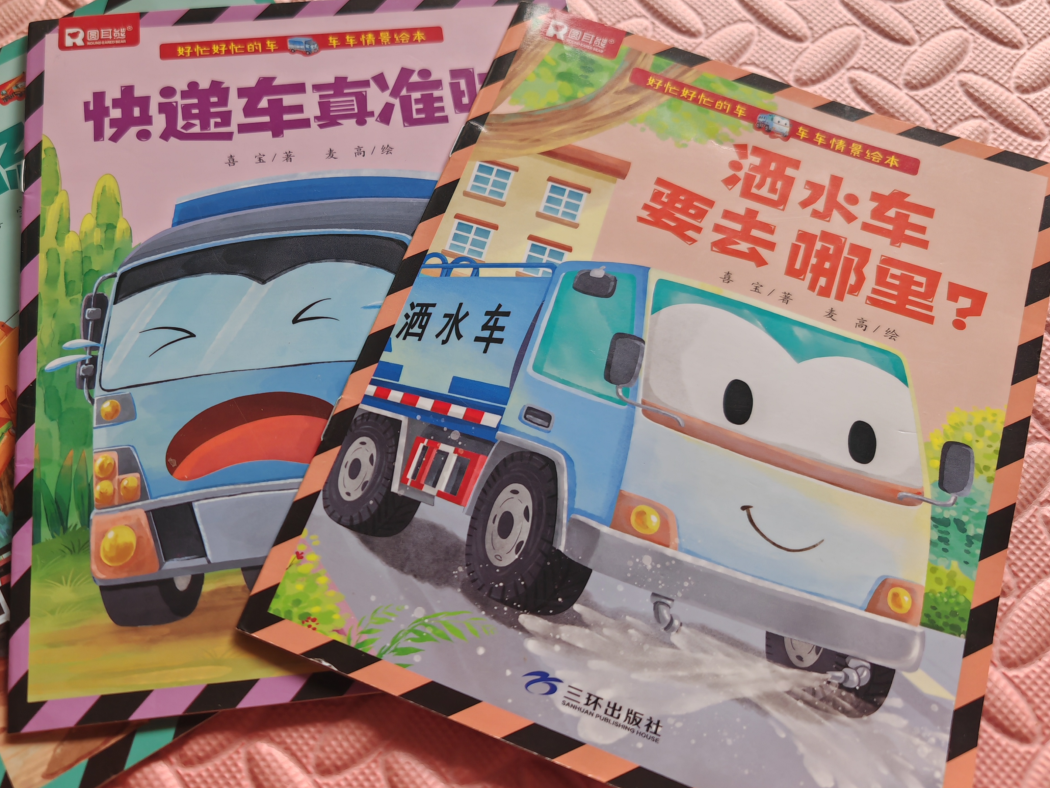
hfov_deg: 52.0
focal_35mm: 35
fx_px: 1062
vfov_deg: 40.7
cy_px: 359
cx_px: 386
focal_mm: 7.62
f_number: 1.6
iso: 50
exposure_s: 1/100
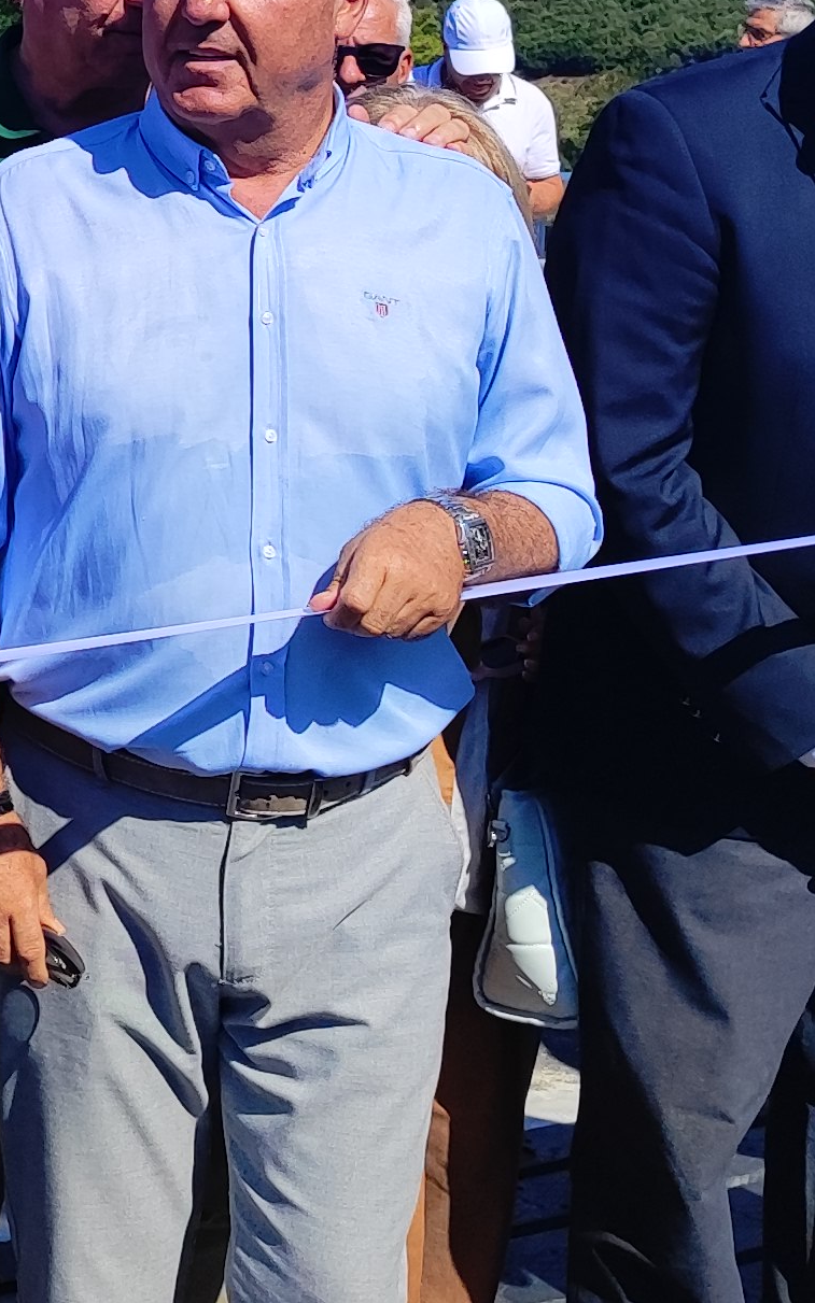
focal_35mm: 84
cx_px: -579
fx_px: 2985
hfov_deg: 14.1
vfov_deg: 24.1
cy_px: 198
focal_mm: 5.89
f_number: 1.89
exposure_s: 1/1173
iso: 50
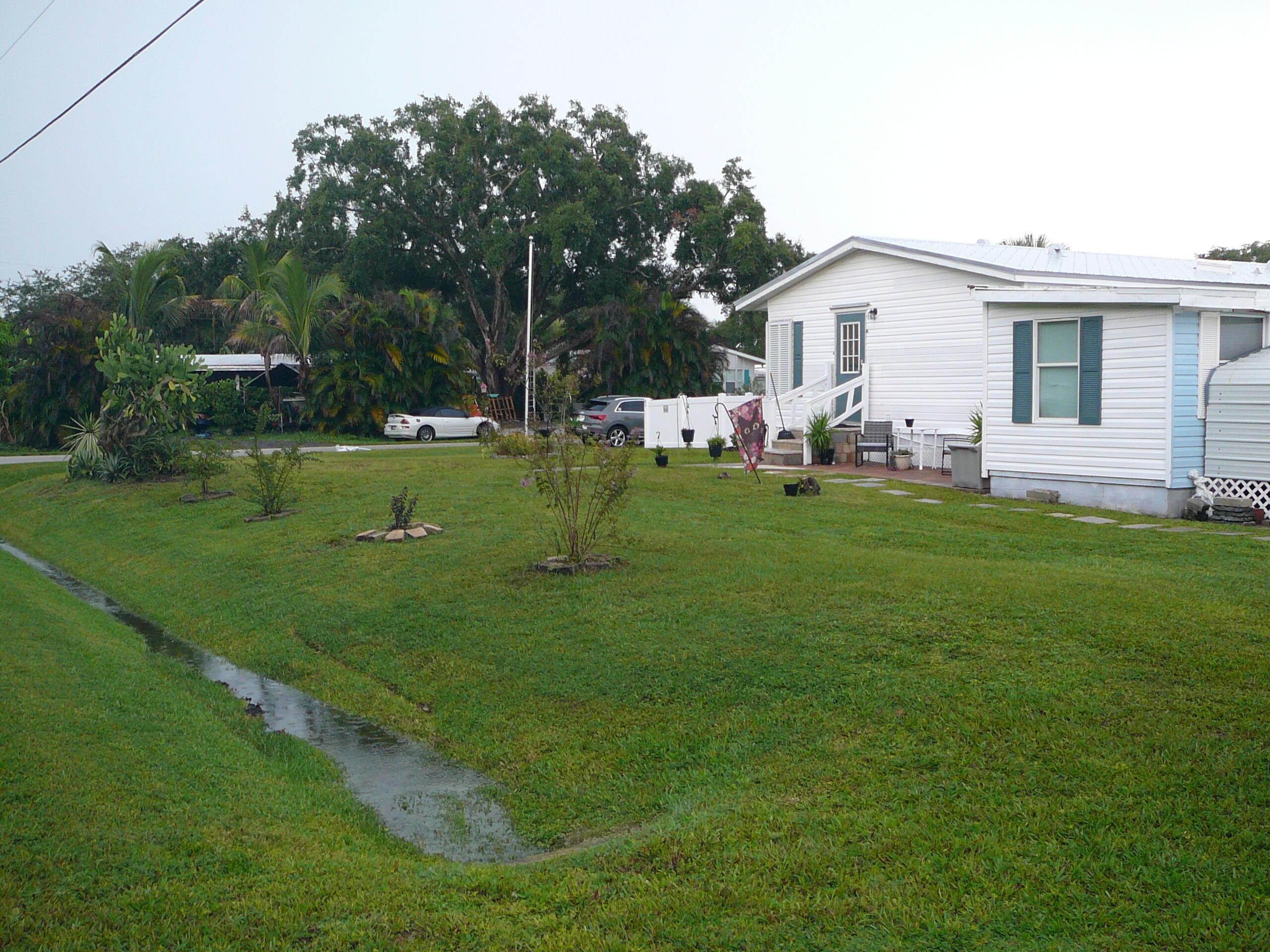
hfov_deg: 52.6
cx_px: 635
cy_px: 476
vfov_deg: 40.7
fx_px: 1284
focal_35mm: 35
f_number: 2.8
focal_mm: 5.2
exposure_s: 1/50
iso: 100
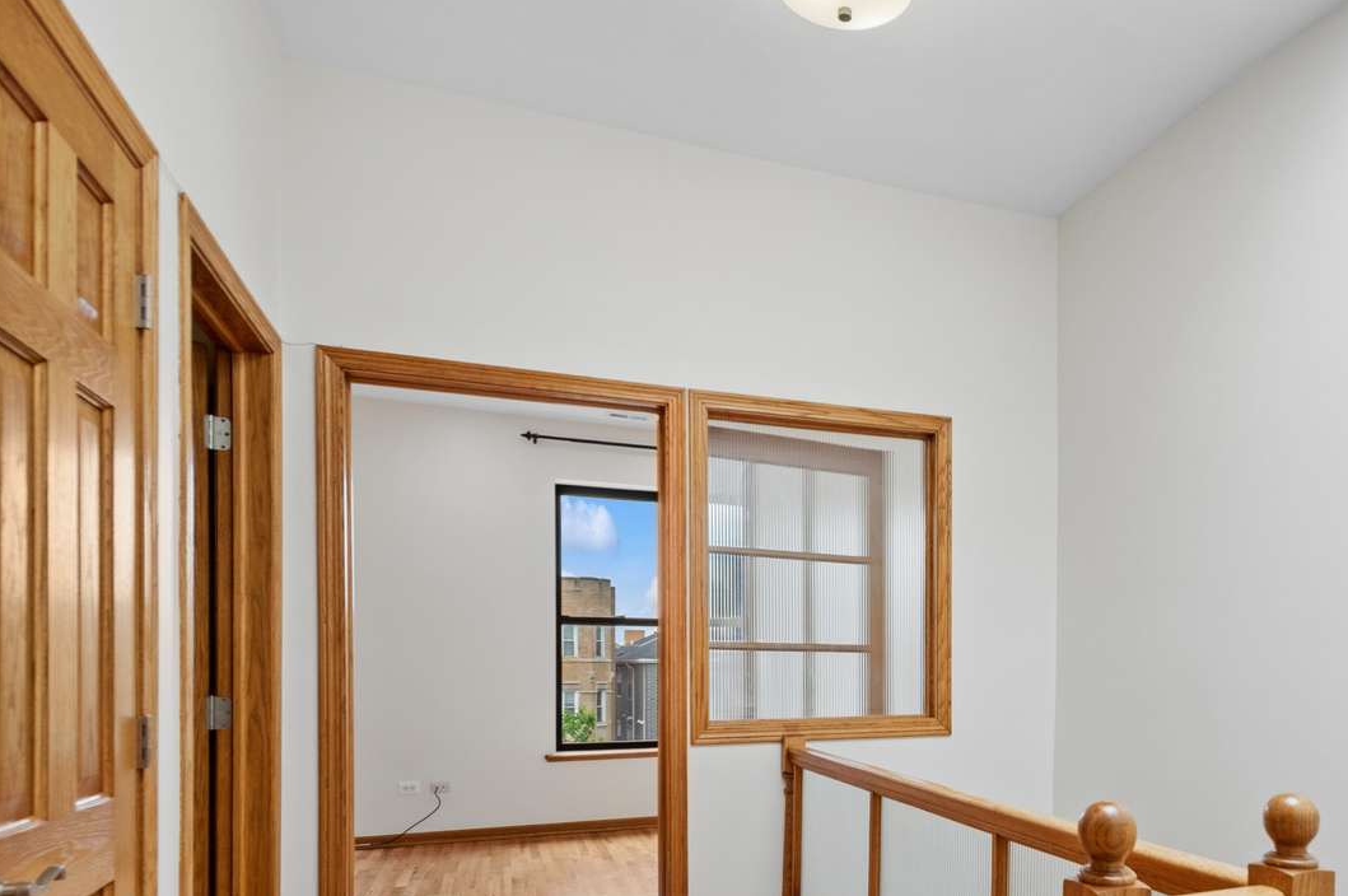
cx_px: 908
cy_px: 663
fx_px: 860
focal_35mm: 23
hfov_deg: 73.6
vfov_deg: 52.8
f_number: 8
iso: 400
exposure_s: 1/50
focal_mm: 10
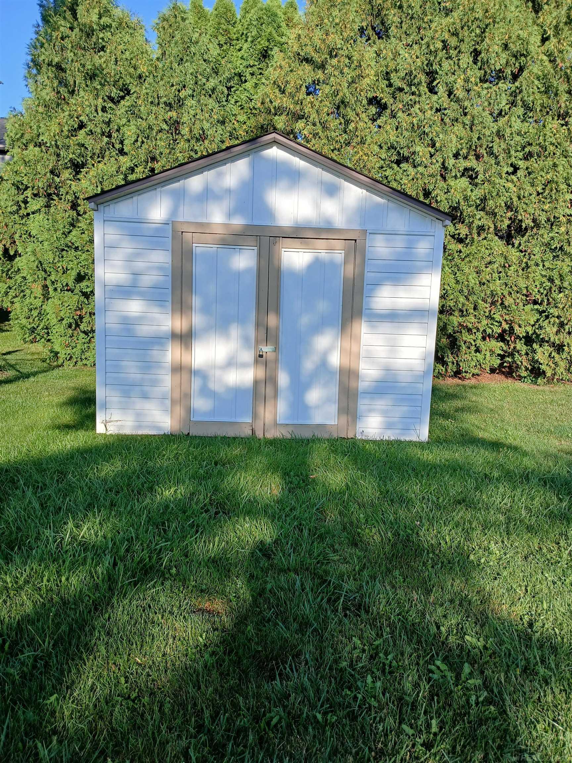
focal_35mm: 26
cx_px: 286
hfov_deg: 53.1
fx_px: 573
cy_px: 382
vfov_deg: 67.3
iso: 20
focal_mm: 3.98
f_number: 1.8
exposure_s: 1/320
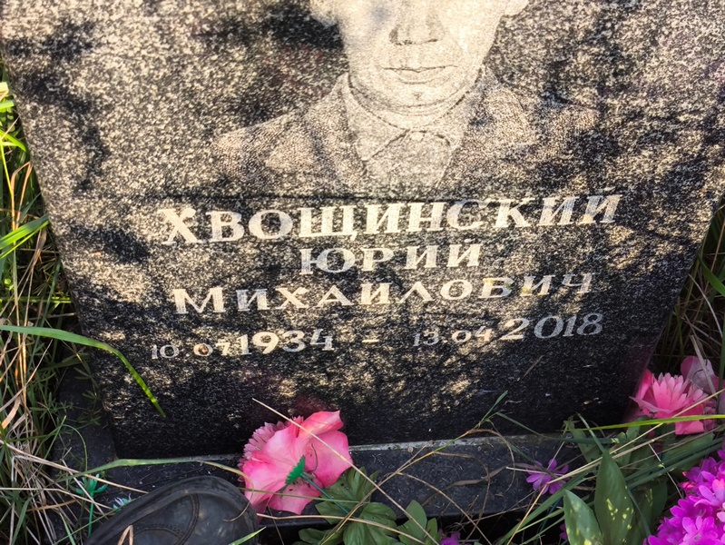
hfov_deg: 38.2
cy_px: 272
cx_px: 362
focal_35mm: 50
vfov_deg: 29.1
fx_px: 1048
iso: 50
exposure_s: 1/219
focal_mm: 4.71
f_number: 1.7
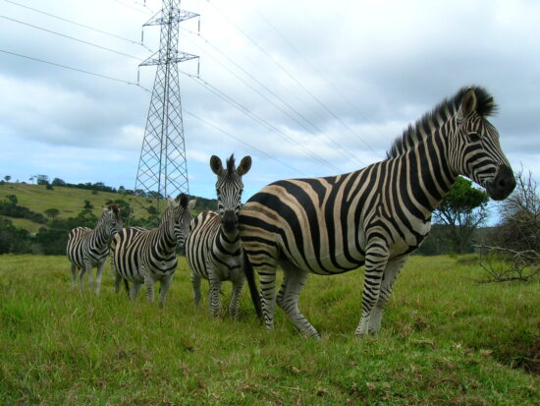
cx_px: 270
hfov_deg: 53.9
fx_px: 531
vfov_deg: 41.8
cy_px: 203
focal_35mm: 34
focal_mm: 5.7
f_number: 4.9
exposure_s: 1/280
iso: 50
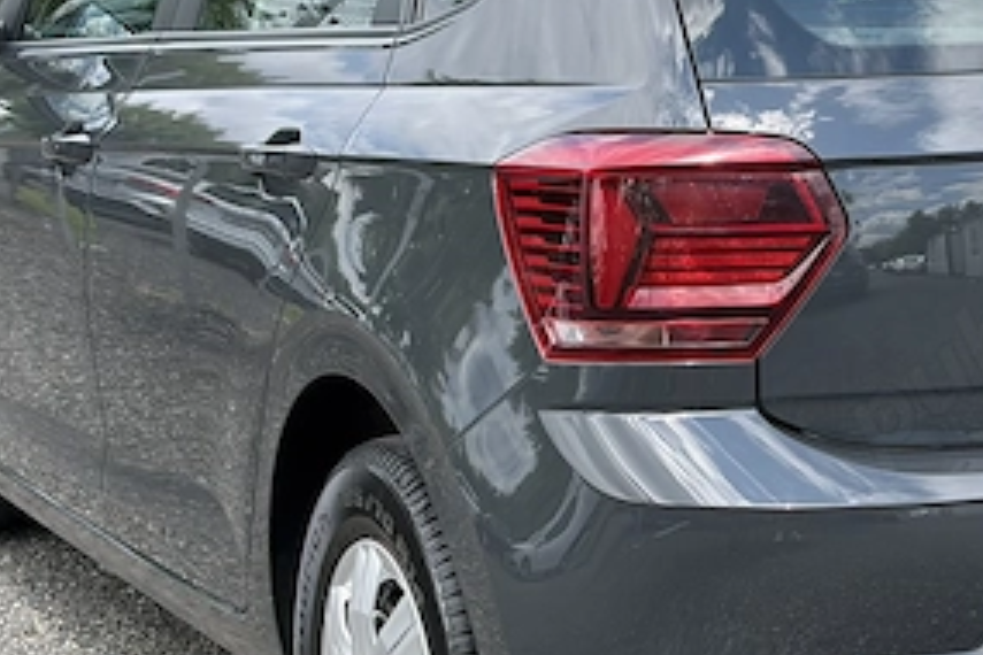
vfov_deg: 12.0
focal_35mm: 114
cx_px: 828
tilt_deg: -9.9
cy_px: 324
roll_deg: +0.2
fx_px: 3113
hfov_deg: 17.7
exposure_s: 1/987
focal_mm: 5.96
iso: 32
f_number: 1.6
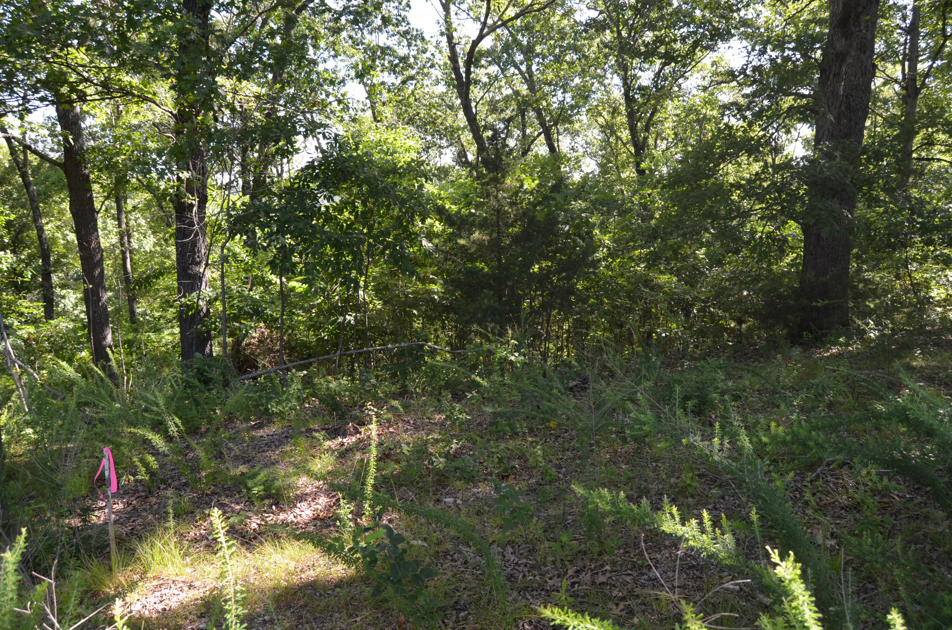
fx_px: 713
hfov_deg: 67.5
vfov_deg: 47.7
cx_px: 476
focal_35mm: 27
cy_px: 315
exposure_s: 1/125
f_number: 5.6
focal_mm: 18
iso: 280
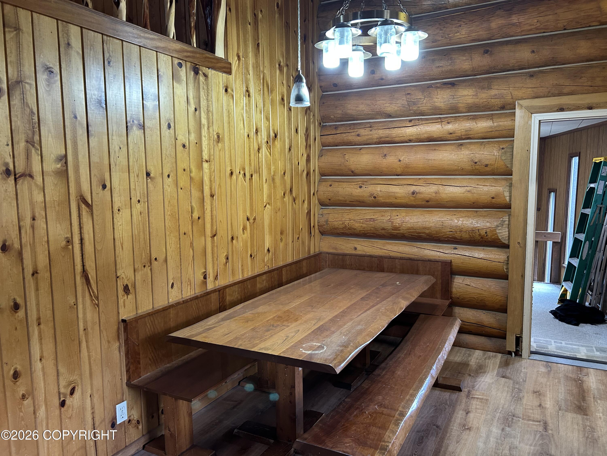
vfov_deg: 53.1
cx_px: 304
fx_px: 456
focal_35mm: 26
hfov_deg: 67.3
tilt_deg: -4.4
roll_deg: +1.7
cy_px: 228
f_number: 1.5
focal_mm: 5.7
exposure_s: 1/60
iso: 250
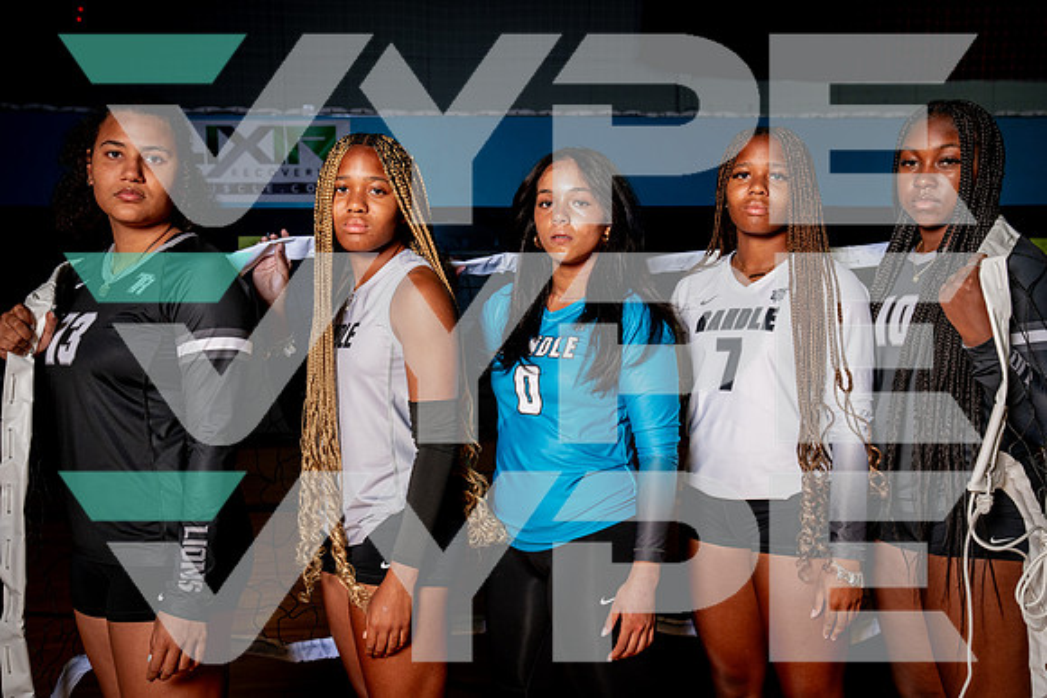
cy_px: 349
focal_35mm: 38
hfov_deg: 50.8
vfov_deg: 35.2
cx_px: 524
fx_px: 1102
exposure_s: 1/200
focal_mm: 37
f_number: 5.6
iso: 250
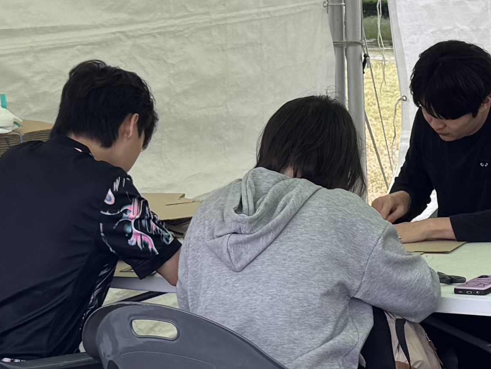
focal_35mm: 120
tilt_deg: -6.9
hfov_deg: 15.3
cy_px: 177
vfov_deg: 12.4
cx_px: 711
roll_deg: -0.1
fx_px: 1702
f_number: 1.78
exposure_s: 1/598
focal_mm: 6.76
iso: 80
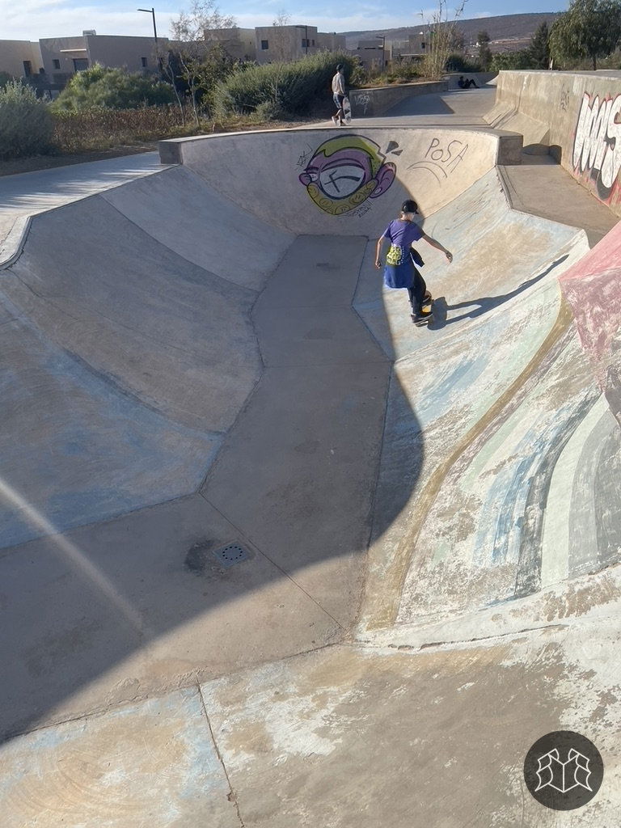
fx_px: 622
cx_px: 310
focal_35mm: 26
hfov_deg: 53.1
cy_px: 414
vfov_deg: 67.3
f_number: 1.6
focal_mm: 4.2
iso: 32
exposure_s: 1/4132
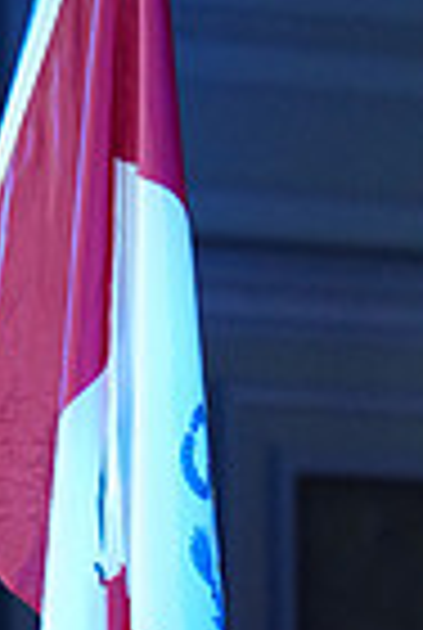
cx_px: -223
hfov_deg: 3.2
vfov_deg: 4.8
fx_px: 7471
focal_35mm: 426
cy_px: 868
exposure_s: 1/400
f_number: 2.8
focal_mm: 103
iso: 2500
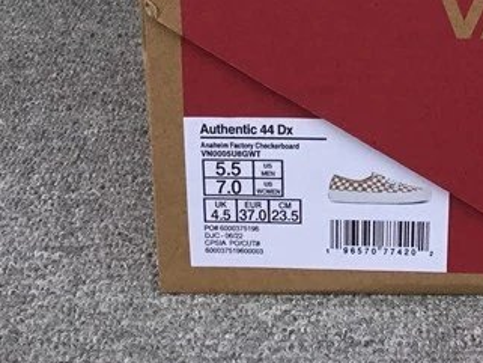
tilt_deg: -19.4
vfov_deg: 16.2
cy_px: -96
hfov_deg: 22.0
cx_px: 433
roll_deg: -1.0
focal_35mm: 87
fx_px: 1214
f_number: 2.4
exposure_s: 1/130
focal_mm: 3.3
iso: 25
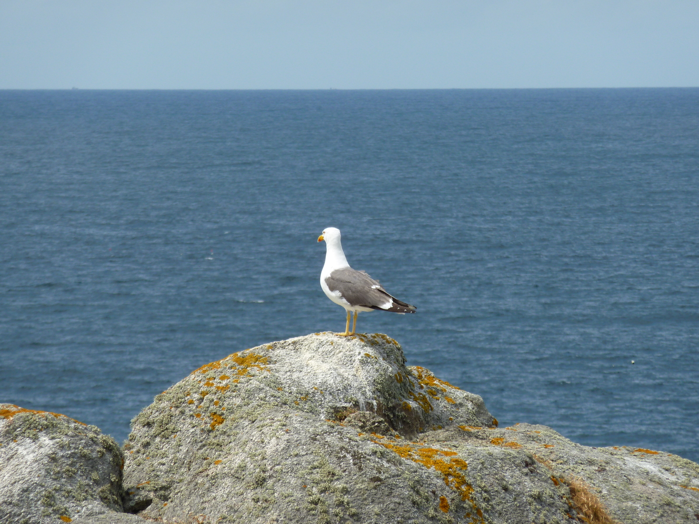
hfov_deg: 6.6
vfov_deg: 5.0
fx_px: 6058
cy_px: 262
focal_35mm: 300
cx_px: 350
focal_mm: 49.2
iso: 80
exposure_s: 1/500
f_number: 5.6
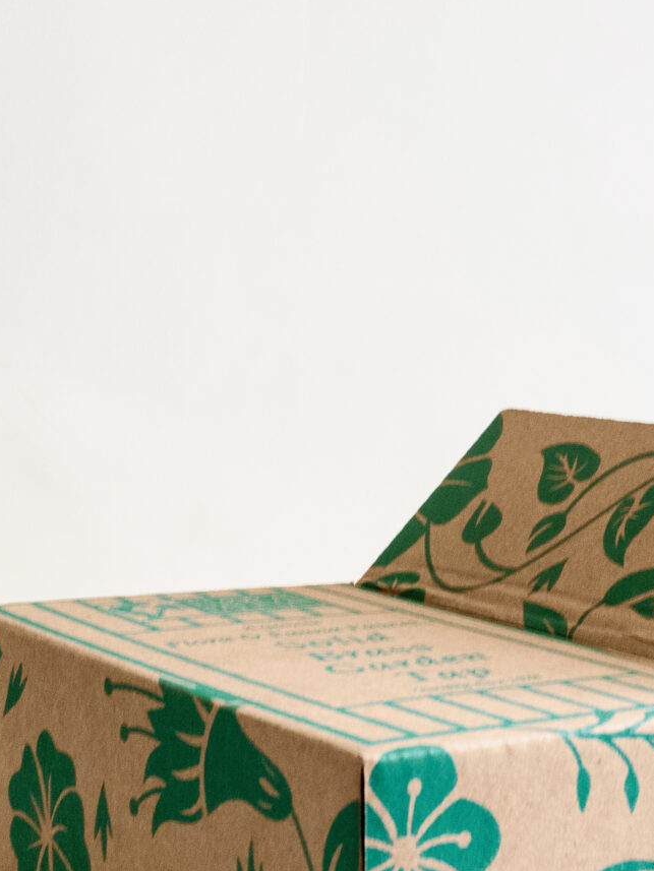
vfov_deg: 30.6
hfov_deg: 23.4
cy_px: 671
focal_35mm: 62
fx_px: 1561
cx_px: 482
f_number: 8
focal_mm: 18
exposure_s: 1/13
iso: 800
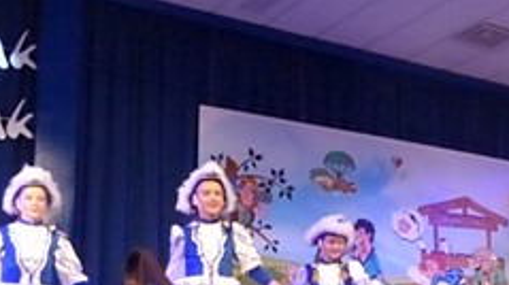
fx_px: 944
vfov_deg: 16.7
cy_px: 301
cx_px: 400
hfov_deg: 29.5
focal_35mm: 70
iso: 1600
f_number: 4
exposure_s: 1/160
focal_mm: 4.5
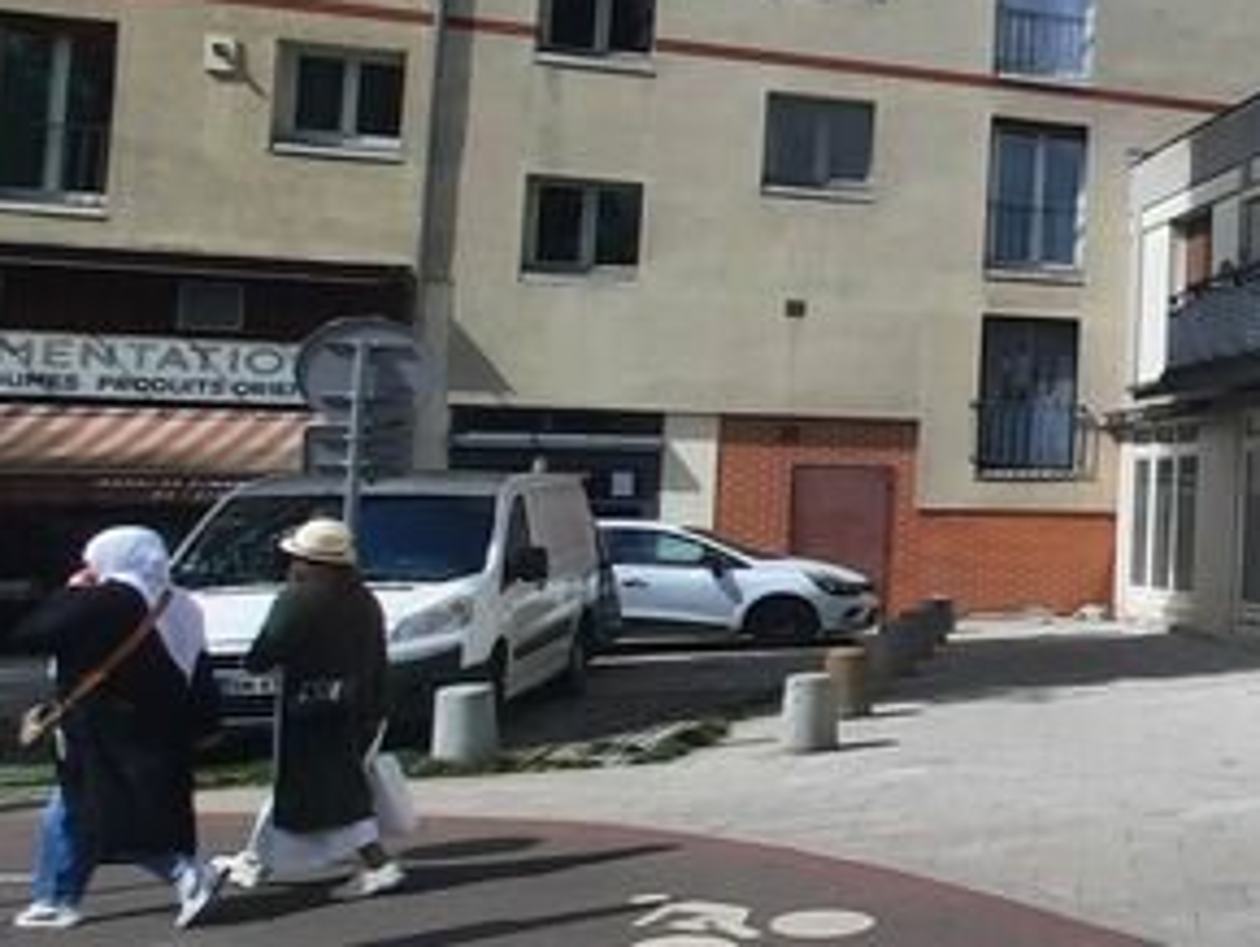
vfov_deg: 33.6
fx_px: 1566
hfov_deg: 27.0
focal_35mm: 43
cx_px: 1977
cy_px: 426
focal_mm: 1.74
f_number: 2.2
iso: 40
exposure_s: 1/1869
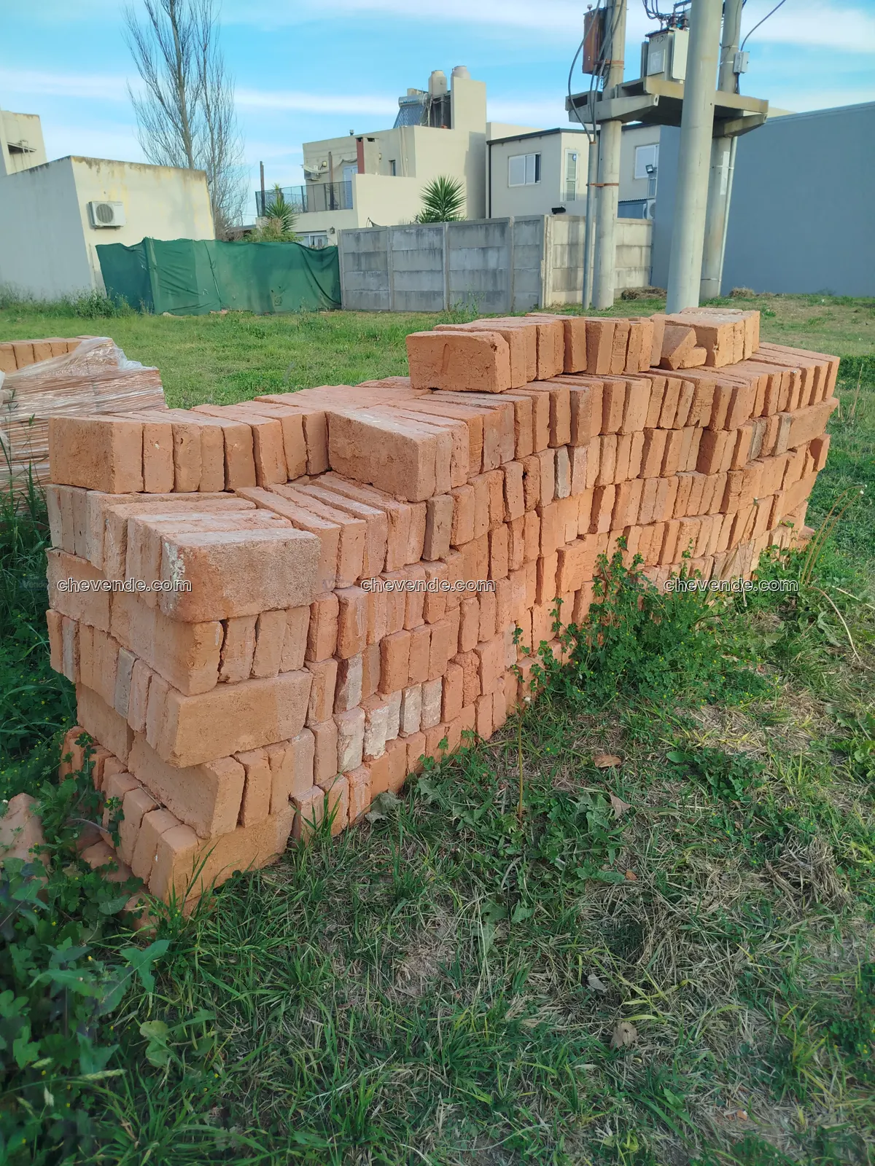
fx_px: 809
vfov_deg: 71.6
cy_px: 583
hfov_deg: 56.8
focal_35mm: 24
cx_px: 438
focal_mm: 5.31
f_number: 1.7
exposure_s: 1/321
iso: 50
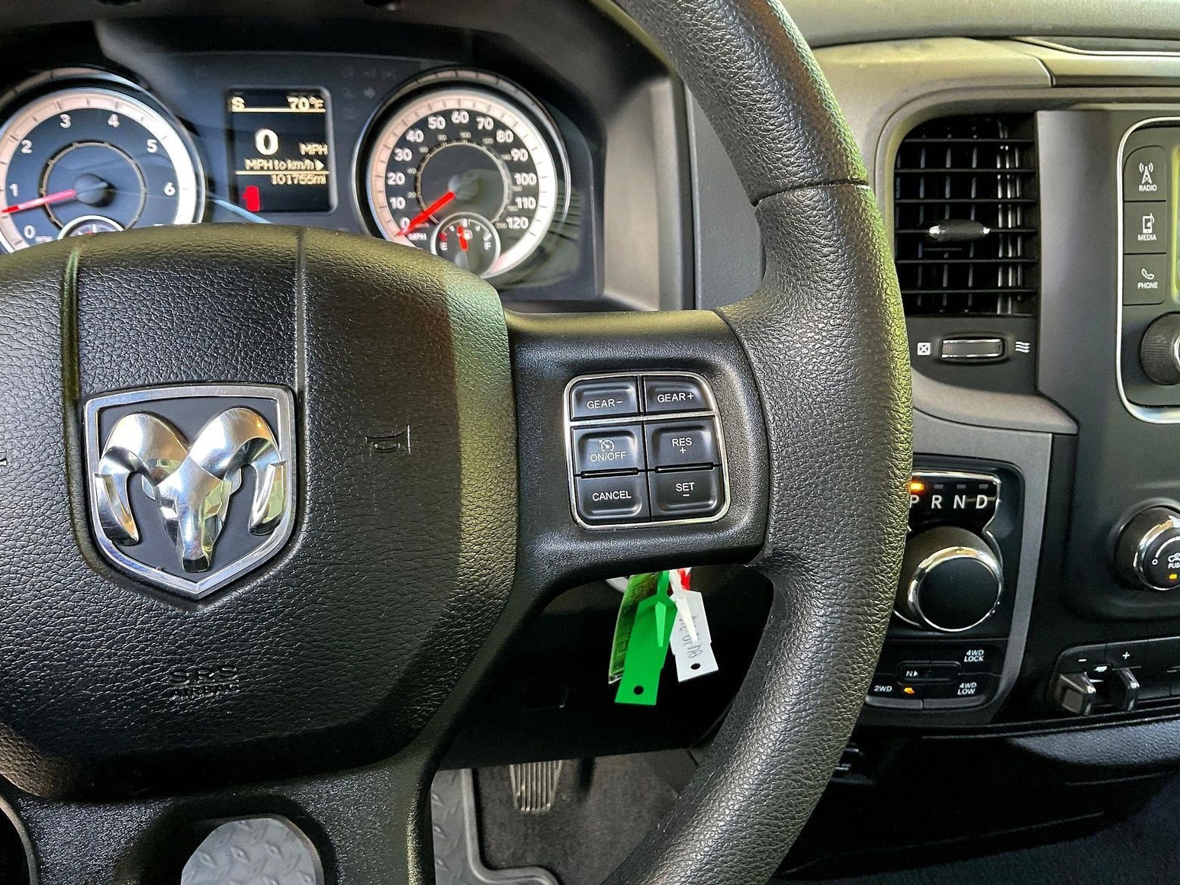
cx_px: 584
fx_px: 1023
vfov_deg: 46.8
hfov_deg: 60.0
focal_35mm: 30
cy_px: 430
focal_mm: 3
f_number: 1.8
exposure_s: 1/60
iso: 160
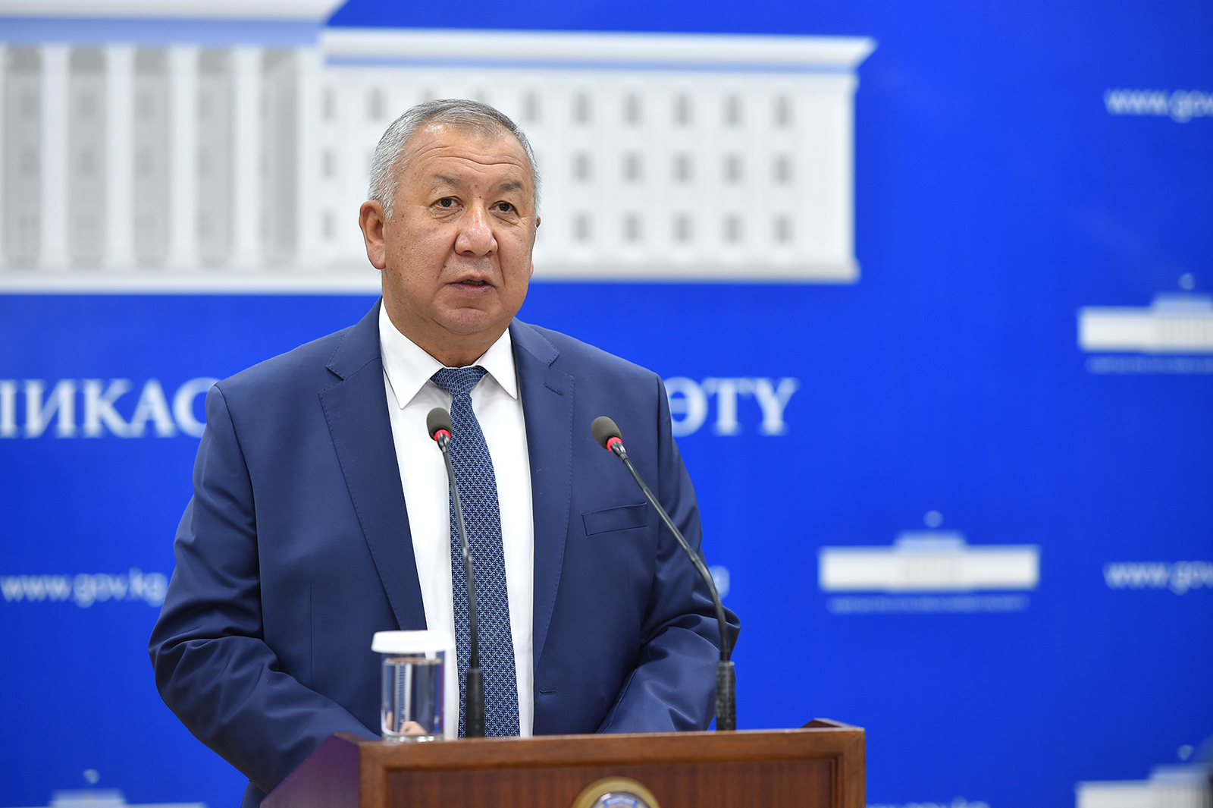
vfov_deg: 9.8
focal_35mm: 140
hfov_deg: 14.7
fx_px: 4715
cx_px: 606
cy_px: 404
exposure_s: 1/160
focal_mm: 140
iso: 800
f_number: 3.5
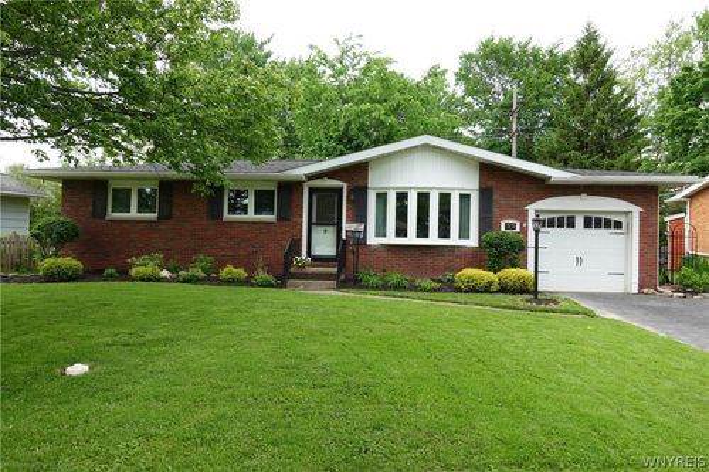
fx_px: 472
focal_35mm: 24
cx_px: 354
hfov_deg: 73.8
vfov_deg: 53.1
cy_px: 236
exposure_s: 1/125
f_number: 5.6
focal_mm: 9.4
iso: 125
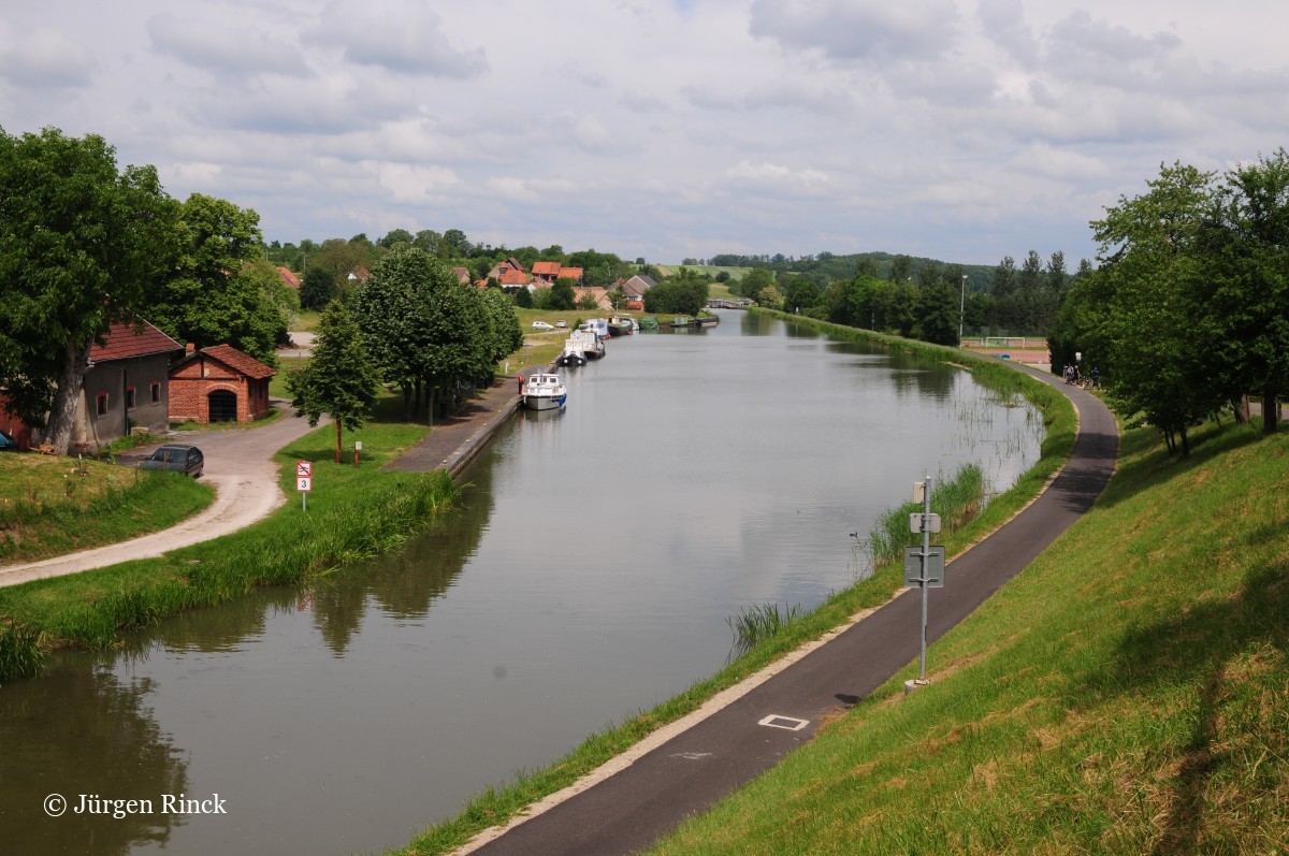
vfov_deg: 29.8
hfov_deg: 43.7
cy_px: 428
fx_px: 1609
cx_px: 644
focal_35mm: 45
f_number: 10
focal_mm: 30
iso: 200
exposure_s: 1/400
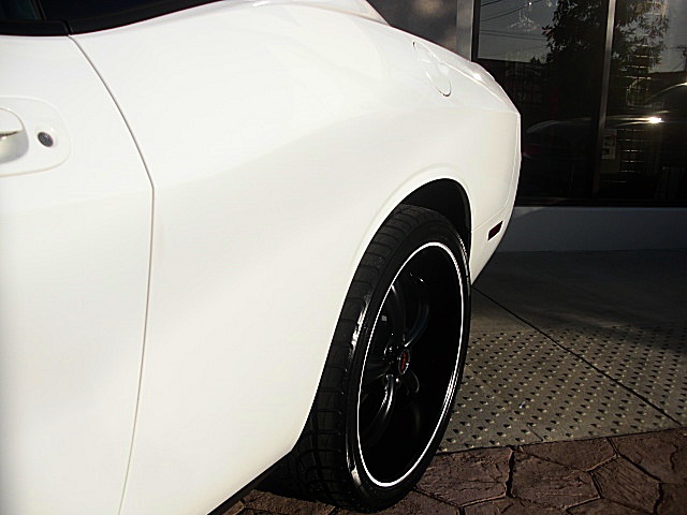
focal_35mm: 36
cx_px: 344
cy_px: 258
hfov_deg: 51.4
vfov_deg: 39.7
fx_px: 714
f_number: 7.9
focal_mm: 6.3
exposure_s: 1/200
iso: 50
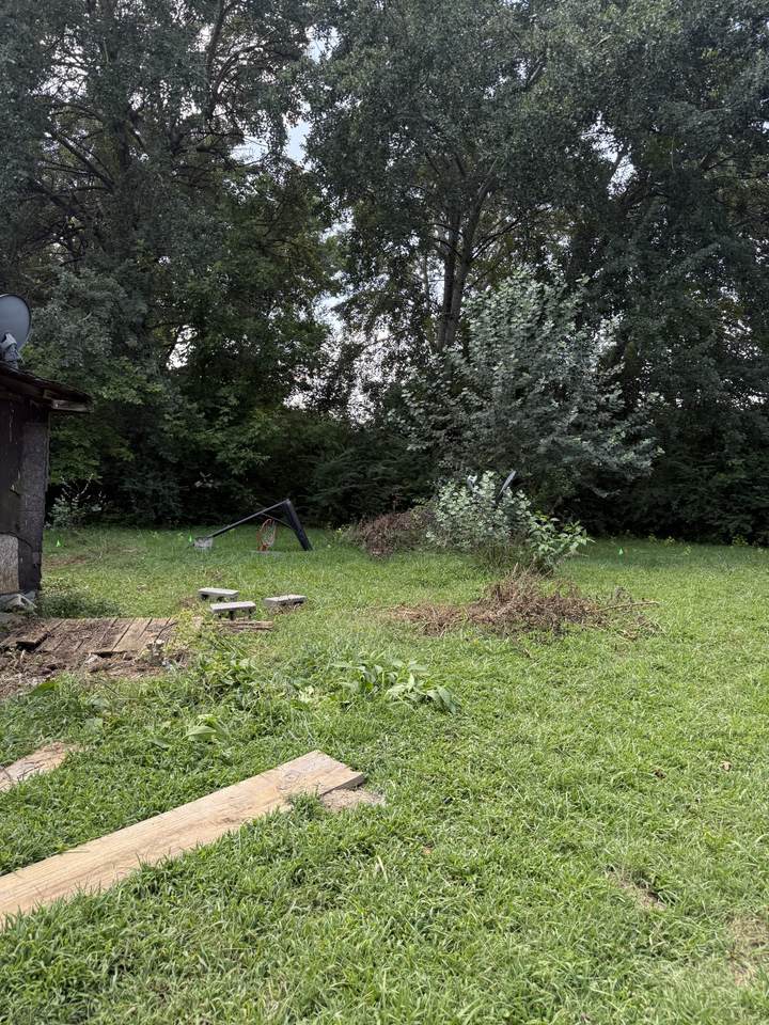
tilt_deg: -2.9
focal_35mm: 24
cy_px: 512
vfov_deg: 71.6
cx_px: 384
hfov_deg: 56.8
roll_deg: -2.6
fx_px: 711
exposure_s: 1/757
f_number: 1.78
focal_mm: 6.76
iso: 100
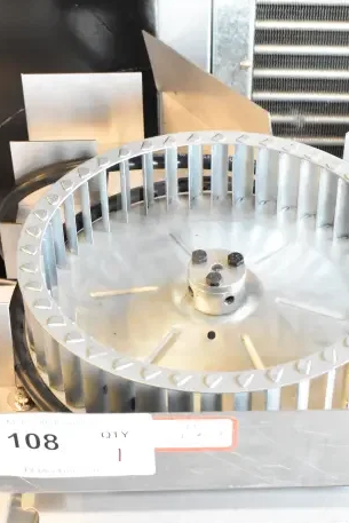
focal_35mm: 75
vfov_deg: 27.0
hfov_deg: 18.2
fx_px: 1090
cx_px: 214
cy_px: 266
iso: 6400
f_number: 5.6
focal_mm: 25
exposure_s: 1/125
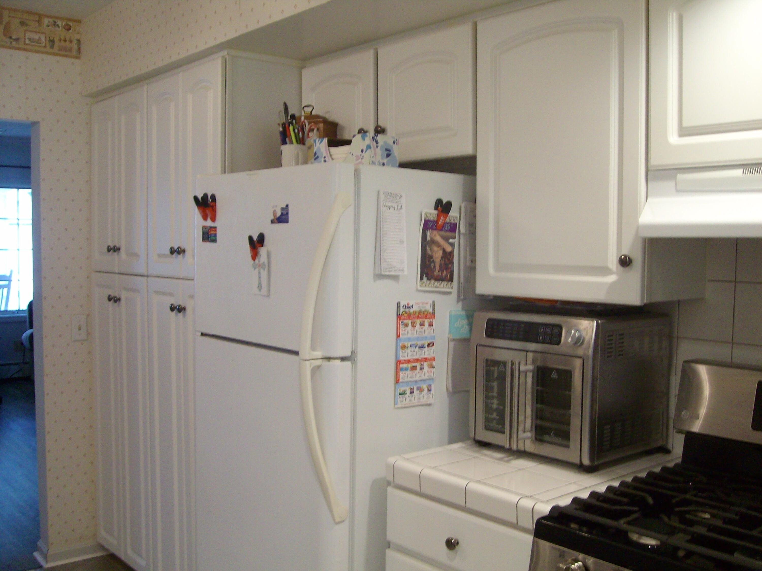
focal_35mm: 35
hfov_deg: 52.6
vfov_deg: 40.7
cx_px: 381
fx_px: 770
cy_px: 286
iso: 175
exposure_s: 1/40
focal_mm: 5.8
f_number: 2.8
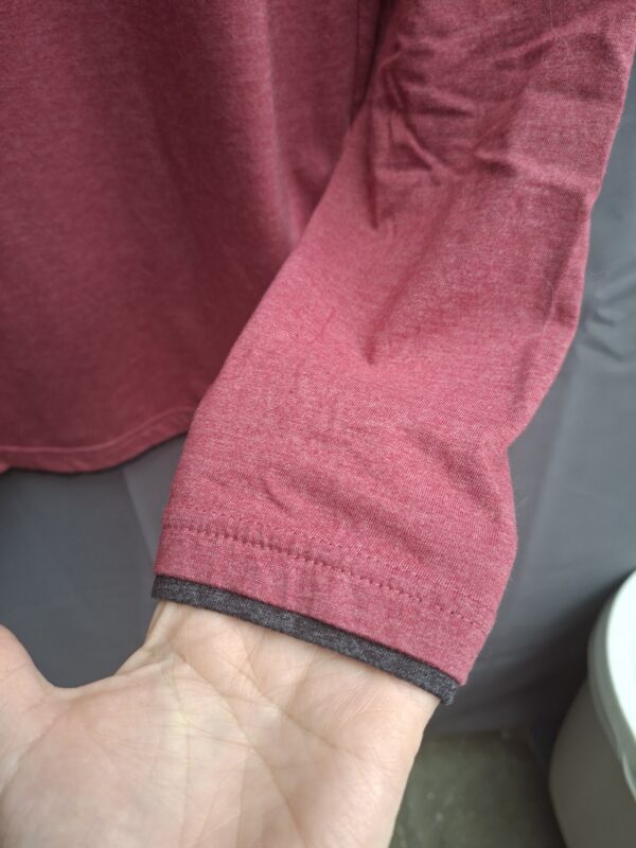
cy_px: 424
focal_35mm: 23
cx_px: 318
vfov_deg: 73.9
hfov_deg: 58.9
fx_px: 563
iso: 125
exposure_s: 1/100
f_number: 1.8
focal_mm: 5.54
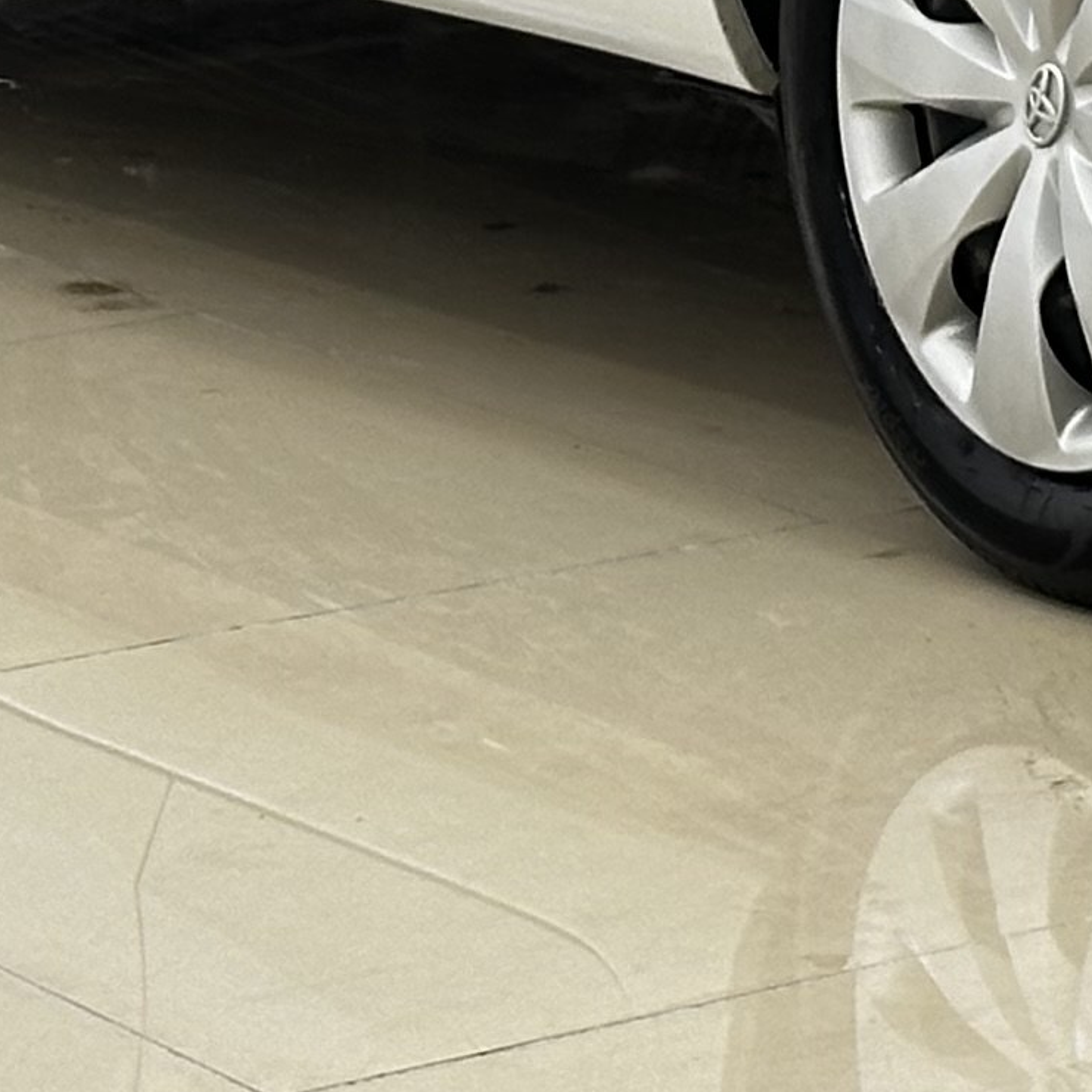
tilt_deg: -3.0
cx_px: 1524
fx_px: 8244
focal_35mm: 231
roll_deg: +0.3
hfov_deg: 7.5
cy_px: -853
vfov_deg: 7.4
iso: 80
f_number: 1.78
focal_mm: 6.86
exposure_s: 1/100
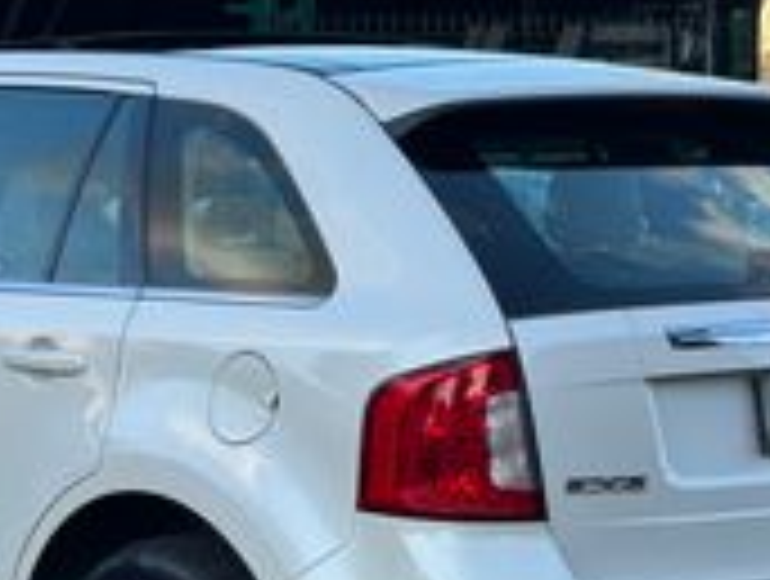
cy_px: 360
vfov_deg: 11.3
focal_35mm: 132
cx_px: 261
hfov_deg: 14.9
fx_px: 2942
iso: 64
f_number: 1.78
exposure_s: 1/894
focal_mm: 6.86
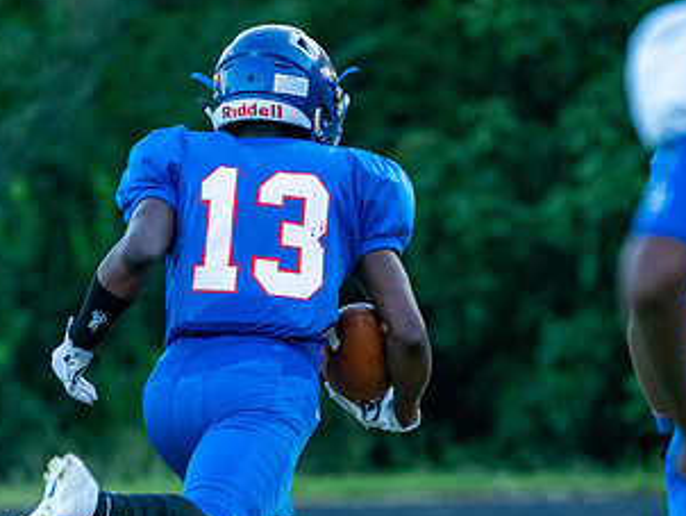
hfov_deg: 2.2
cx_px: 383
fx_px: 17870
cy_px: 418
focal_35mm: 901
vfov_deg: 1.7
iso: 1000
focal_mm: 397
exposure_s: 1/1000
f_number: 5.6
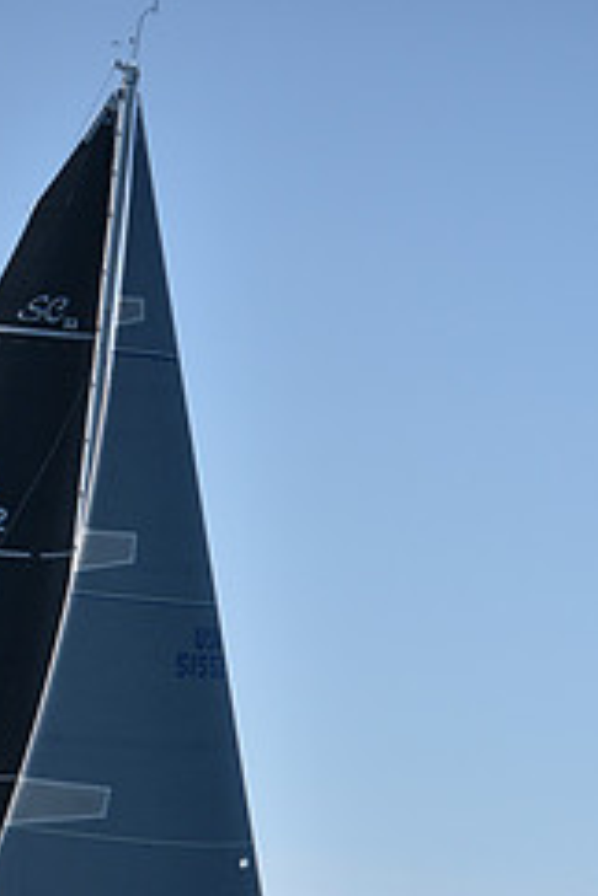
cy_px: 1051
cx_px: 68
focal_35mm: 215
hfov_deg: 6.4
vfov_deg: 9.5
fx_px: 5357
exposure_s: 1/8000
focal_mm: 90
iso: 250
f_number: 2.8
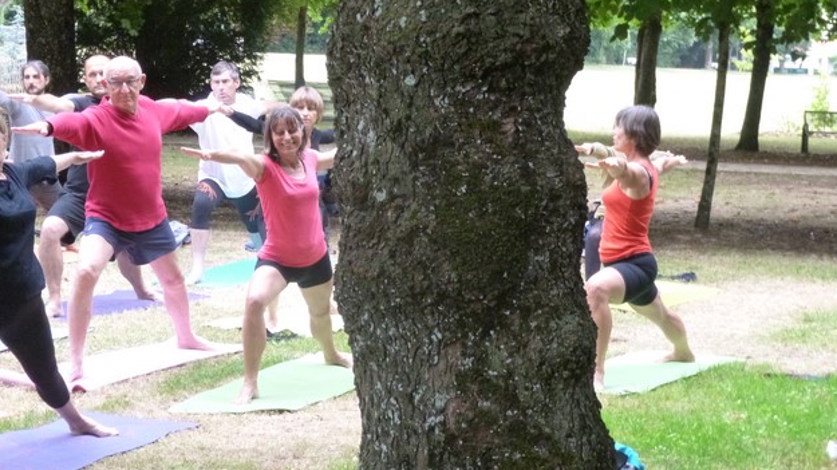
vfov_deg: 12.6
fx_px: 2130
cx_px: 426
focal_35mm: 96
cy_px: 209
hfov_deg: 22.2
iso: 800
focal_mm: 15.3
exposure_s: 1/50
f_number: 5
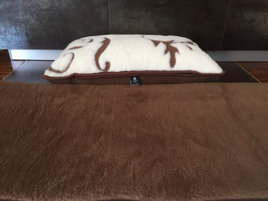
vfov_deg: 48.2
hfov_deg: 61.7
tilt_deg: -29.2
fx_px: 225
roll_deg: -1.8
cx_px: 134
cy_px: 100
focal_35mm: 29
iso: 40
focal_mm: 4.15
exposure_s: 1/33
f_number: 2.2
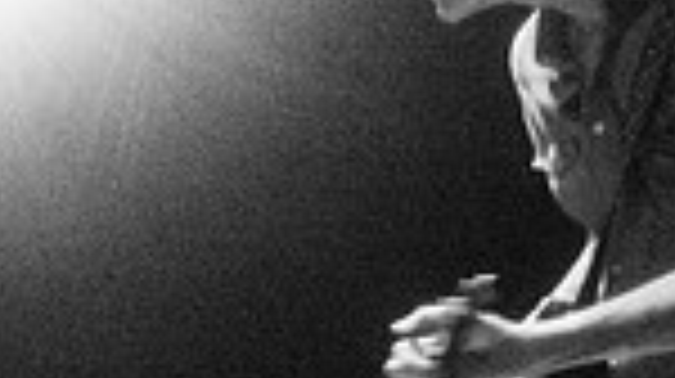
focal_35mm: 81
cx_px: -536
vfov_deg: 14.6
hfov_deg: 19.6
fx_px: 1448
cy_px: 398
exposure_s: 1/100
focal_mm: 20
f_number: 2.8
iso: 6400
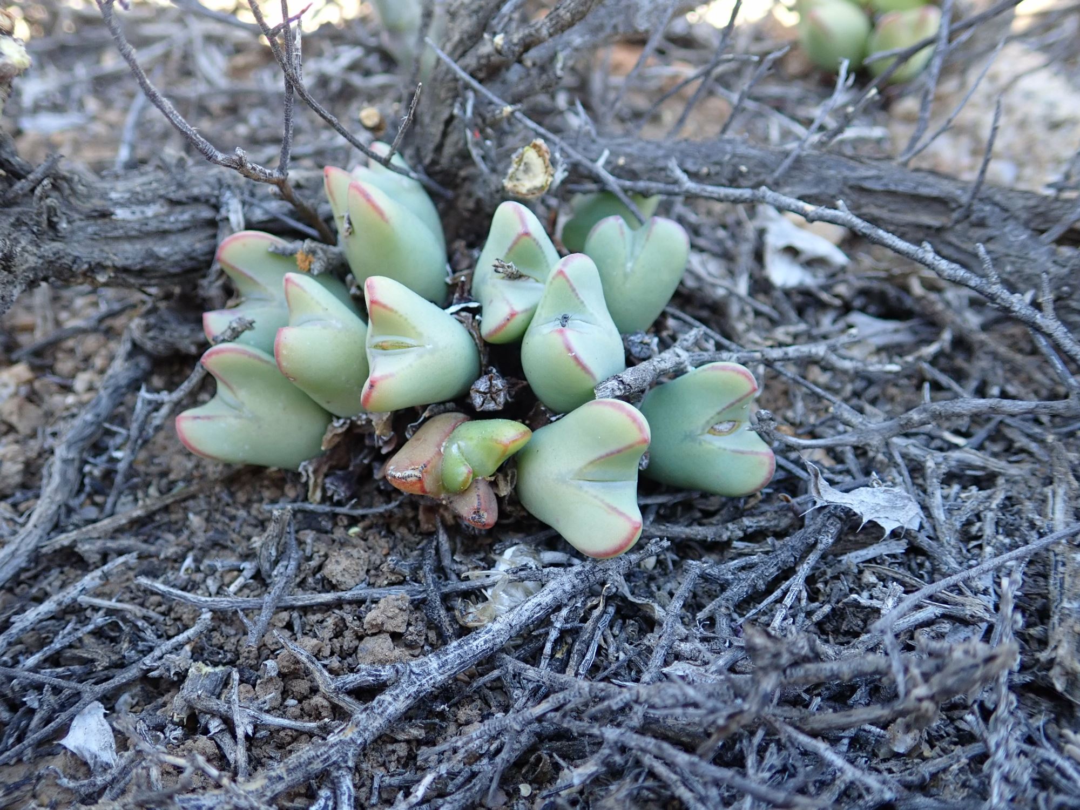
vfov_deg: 46.8
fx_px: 936
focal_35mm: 30
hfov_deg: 60.0
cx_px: 540
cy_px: 405
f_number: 2.3
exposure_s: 1/125
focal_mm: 5.5
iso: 200
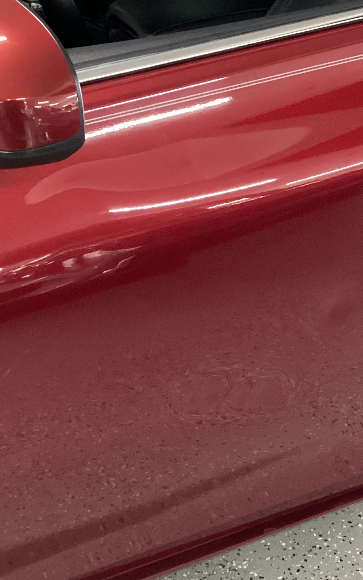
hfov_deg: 20.6
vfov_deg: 32.2
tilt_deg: -39.5
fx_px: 997
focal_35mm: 63
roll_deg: -2.5
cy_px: 384
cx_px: 147
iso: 640
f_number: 2.4
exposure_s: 1/30
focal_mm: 3.3
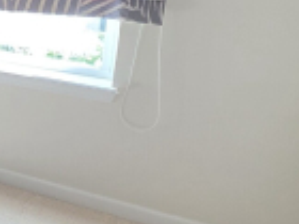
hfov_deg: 16.0
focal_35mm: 62
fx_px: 536
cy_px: -17
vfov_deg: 22.4
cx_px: -394
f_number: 1.9
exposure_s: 1/120
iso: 250
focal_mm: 2.2
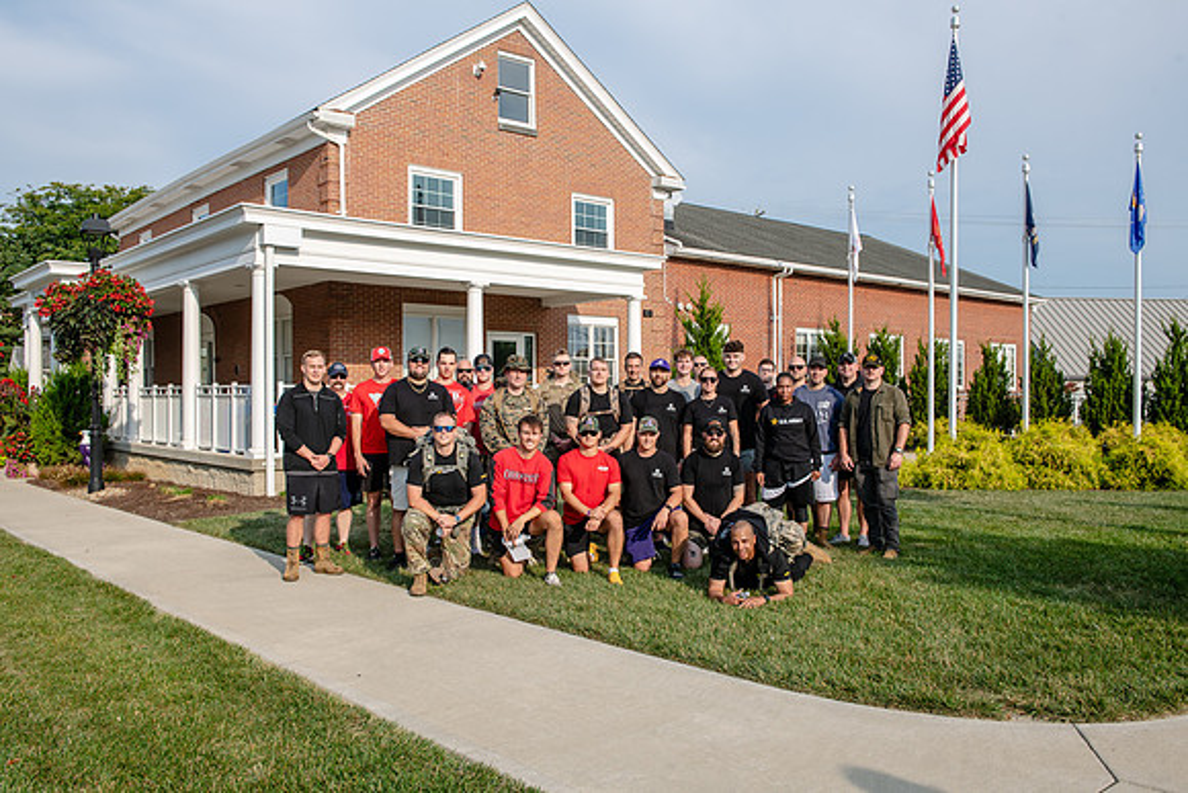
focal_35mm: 31
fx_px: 1023
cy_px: 396
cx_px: 594
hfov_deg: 60.3
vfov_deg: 42.3
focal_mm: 31
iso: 100
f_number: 8
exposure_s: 1/200
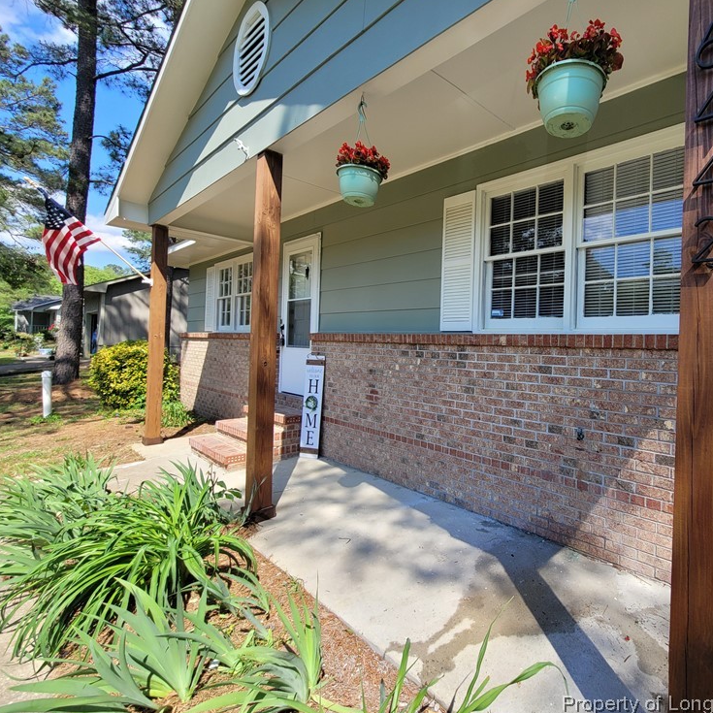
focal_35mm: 16
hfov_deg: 83.8
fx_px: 373
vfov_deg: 87.4
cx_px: 486
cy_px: 347
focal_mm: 2.2
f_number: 2.2
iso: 50
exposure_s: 1/823
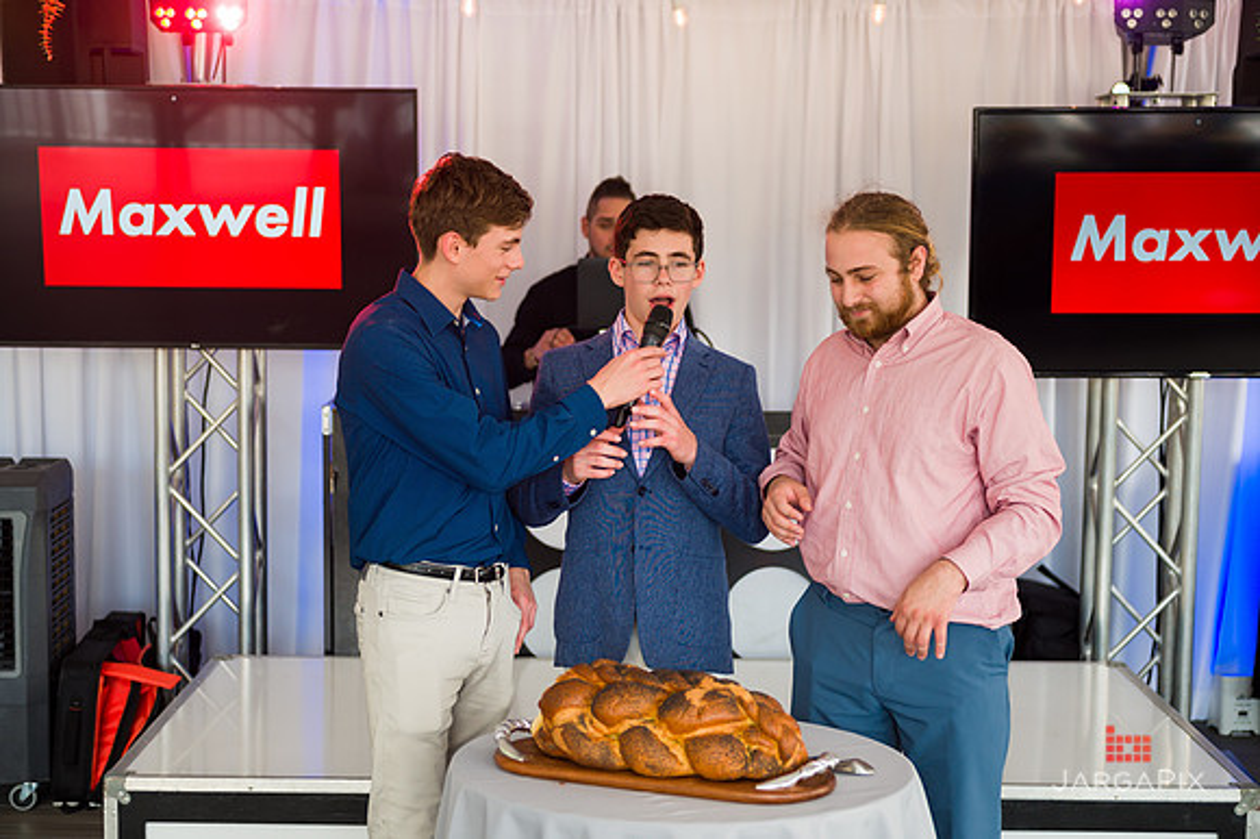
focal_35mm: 58
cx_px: 630
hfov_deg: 34.5
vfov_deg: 23.4
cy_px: 420
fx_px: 2029
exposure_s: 1/200
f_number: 3.2
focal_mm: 58
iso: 200
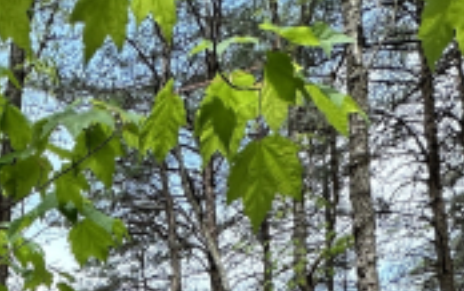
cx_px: -47
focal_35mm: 57
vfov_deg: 16.6
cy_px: 598
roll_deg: +0.9
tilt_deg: +5.6
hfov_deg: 31.6
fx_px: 721
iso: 40
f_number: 2.2
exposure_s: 1/312
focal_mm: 2.22
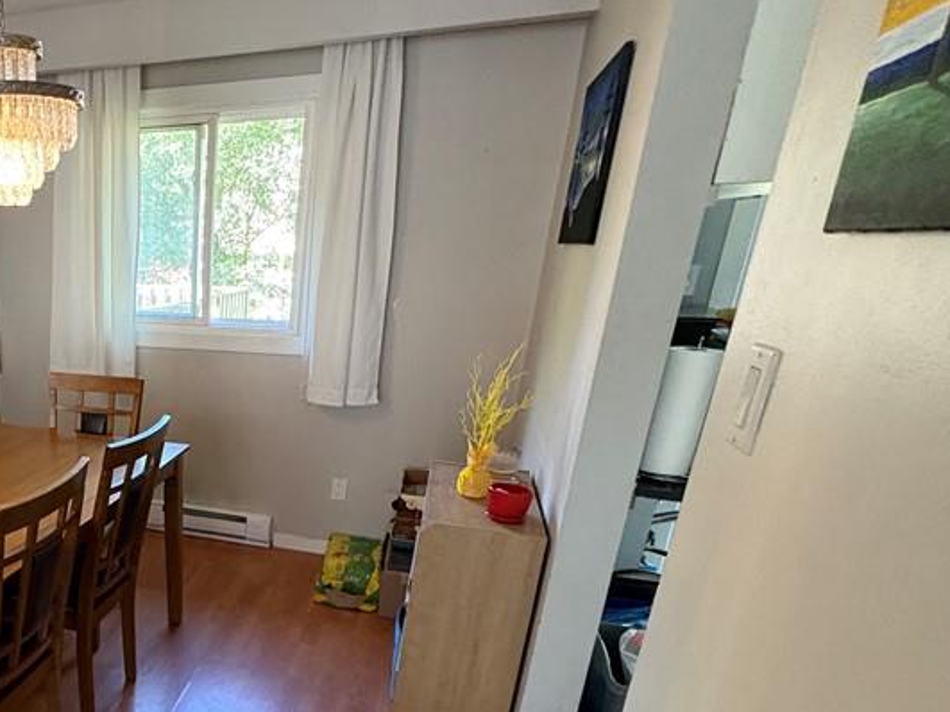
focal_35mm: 27
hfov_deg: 56.9
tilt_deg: -19.3
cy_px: 513
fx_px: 741
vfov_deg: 49.7
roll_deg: +0.7
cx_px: 107
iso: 640
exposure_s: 1/60
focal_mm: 2.22
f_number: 2.2
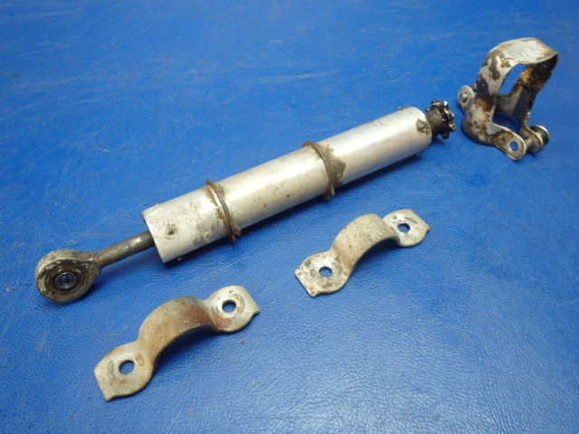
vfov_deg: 49.7
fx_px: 468
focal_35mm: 28
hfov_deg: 63.4
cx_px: 290
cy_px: 217
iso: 640
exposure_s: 1/30
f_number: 3.9
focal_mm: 5
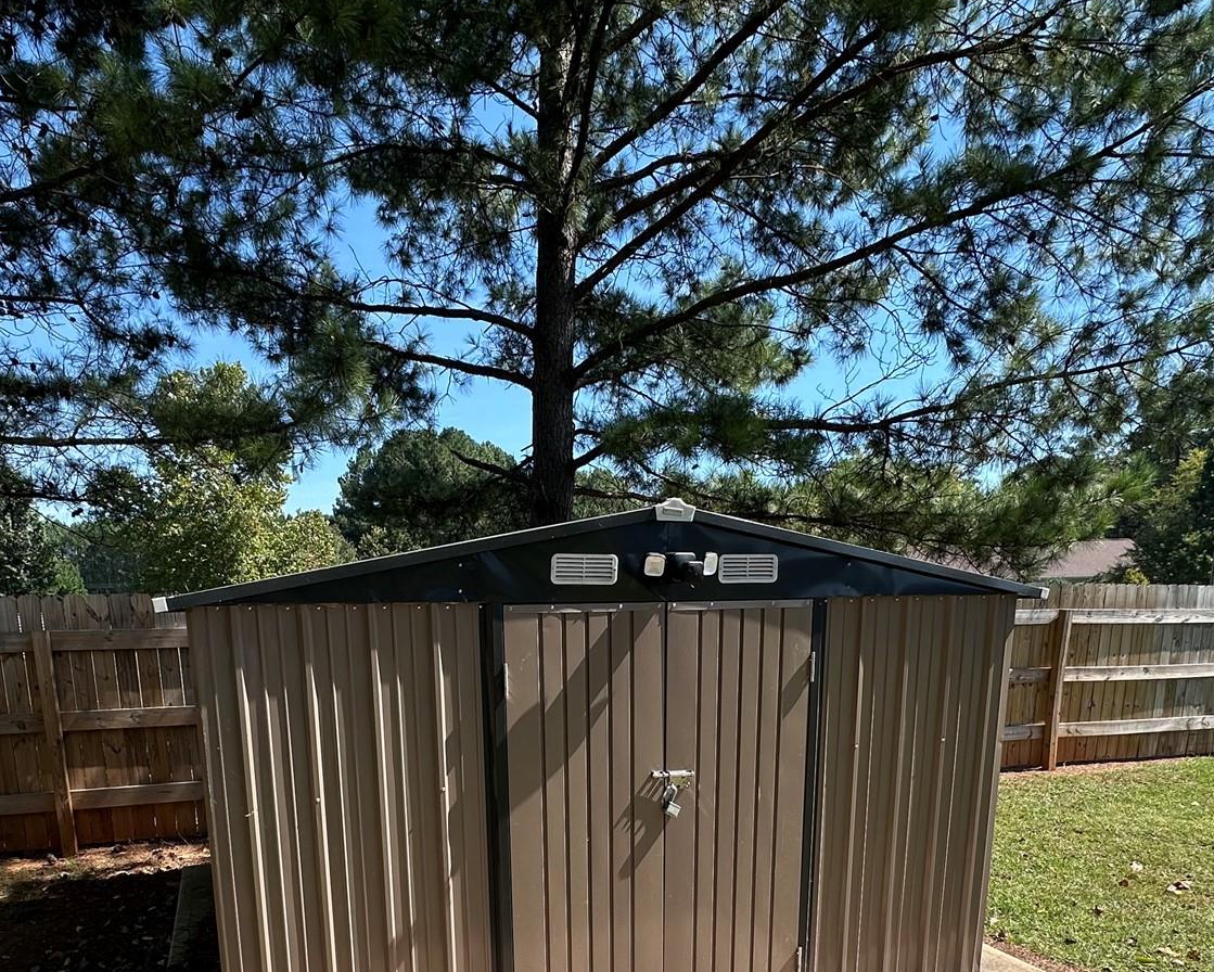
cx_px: 529
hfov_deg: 67.8
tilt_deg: -11.5
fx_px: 899
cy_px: 786
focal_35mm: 25
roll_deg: +1.5
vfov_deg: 52.9
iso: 40
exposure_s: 1/636
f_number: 2.2
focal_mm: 2.22
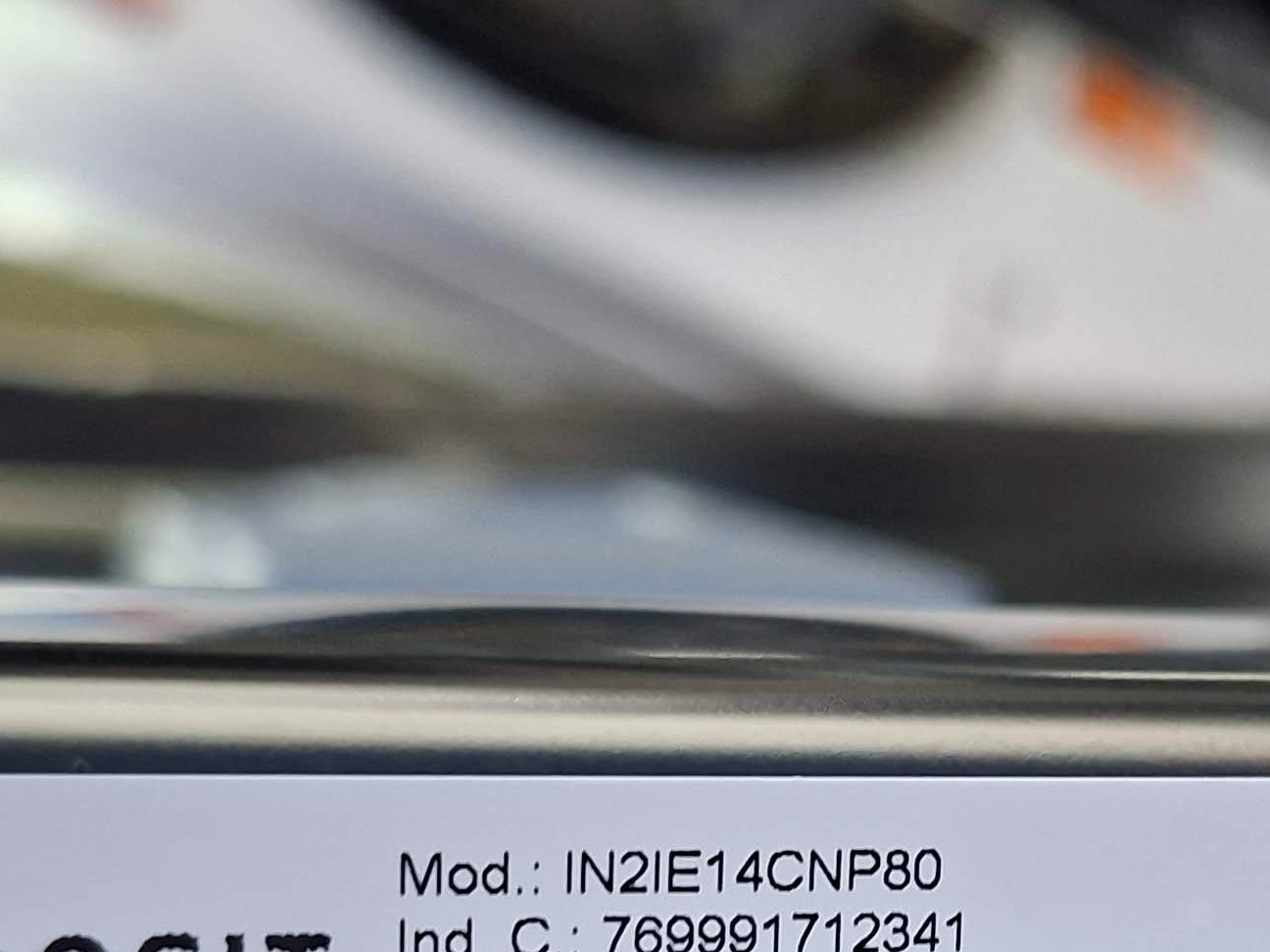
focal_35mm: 71
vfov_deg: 20.1
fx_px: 2605
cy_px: 942
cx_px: 927
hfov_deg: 27.1
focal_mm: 5.54
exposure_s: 1/25
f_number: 1.8
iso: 400
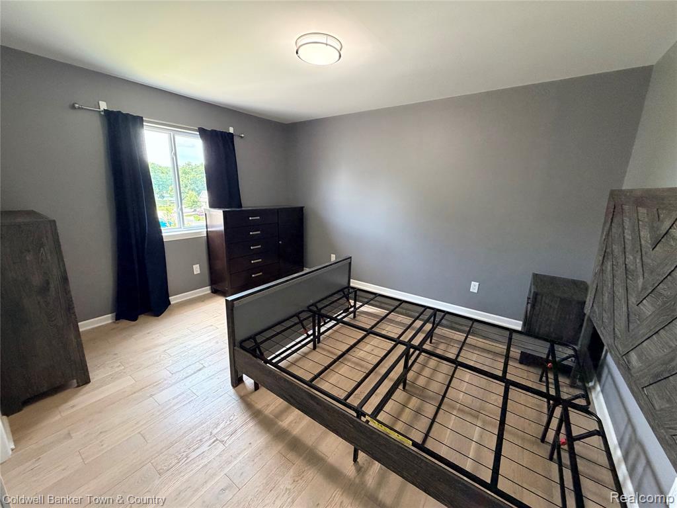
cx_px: 338
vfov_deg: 85.7
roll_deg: -1.7
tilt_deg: -14.4
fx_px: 274
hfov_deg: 102.1
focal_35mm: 14
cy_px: 254
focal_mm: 2.22
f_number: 2.2
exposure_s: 1/60
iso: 400
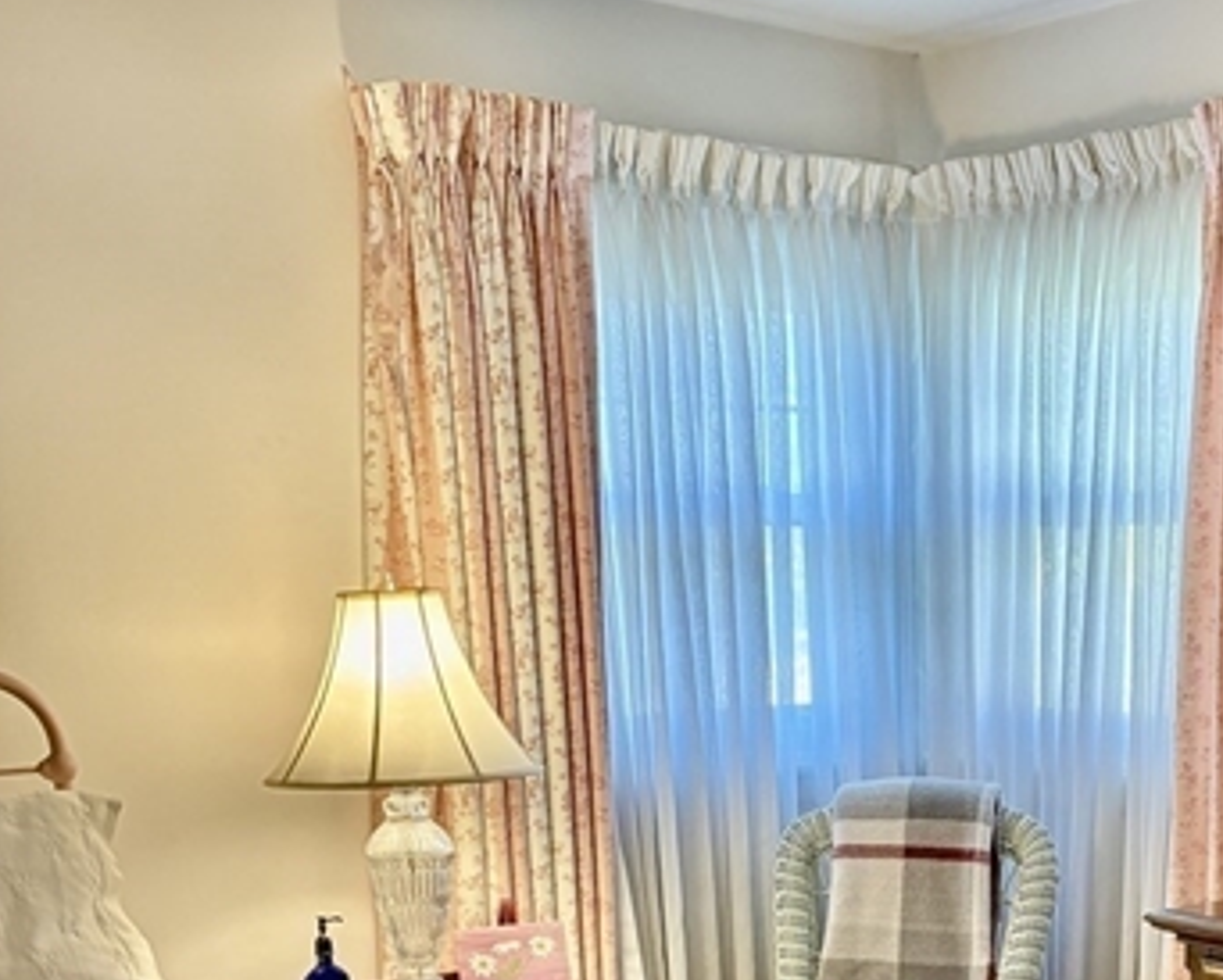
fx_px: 2064
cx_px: 1005
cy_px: 1030
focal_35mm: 57
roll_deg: -0.1
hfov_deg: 32.0
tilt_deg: -12.9
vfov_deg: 25.1
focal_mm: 5.96
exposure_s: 1/60
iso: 200
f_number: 1.6
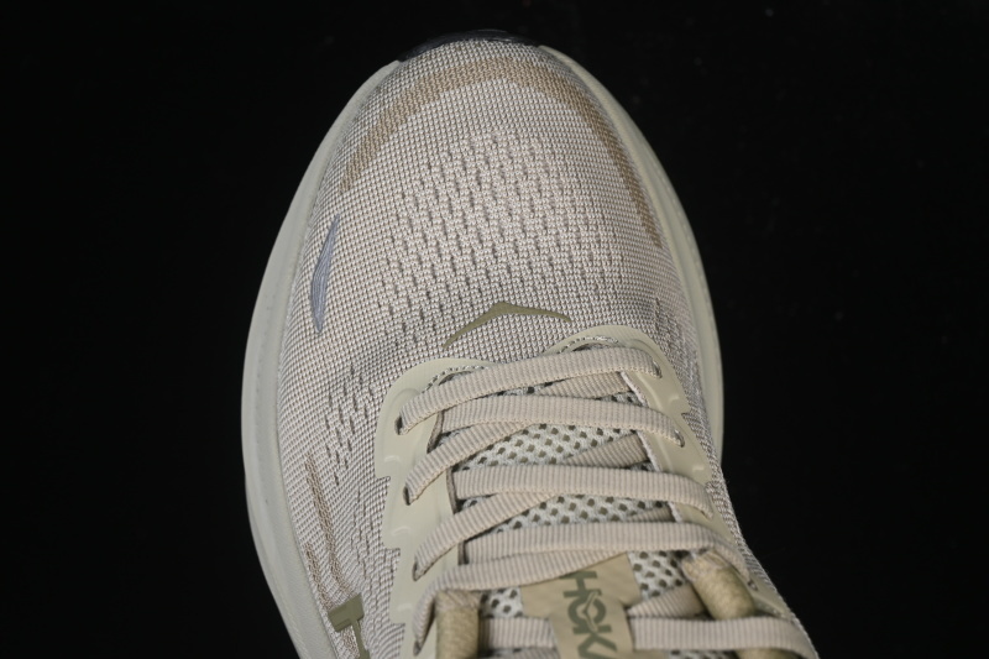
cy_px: 330
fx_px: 2060
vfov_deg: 18.2
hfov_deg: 27.0
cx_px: 494
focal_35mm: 75
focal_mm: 50
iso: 160
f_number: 7.1
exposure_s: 1/80
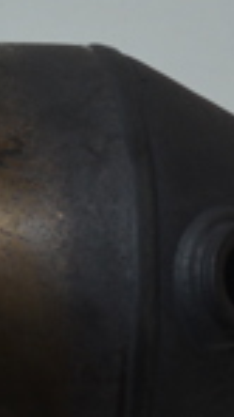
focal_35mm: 217
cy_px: 63
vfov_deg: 9.9
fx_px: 2399
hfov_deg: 5.5
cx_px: -197
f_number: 4.8
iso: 560
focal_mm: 32
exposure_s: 1/60
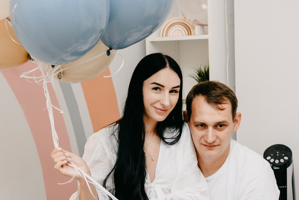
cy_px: 160
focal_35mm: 89
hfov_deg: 22.8
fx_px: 739
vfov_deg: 15.3
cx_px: 121
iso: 160
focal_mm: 42
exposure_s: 1/160
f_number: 3.5
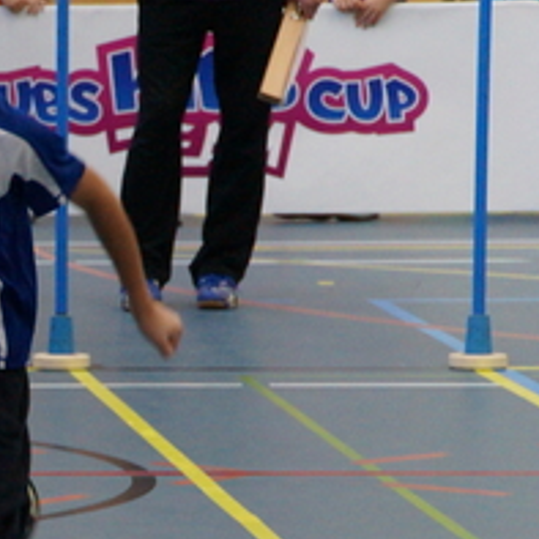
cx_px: -22
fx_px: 6765
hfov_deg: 4.6
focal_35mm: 384
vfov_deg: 4.6
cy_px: 357
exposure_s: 1/160
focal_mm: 110
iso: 3200
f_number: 5.6
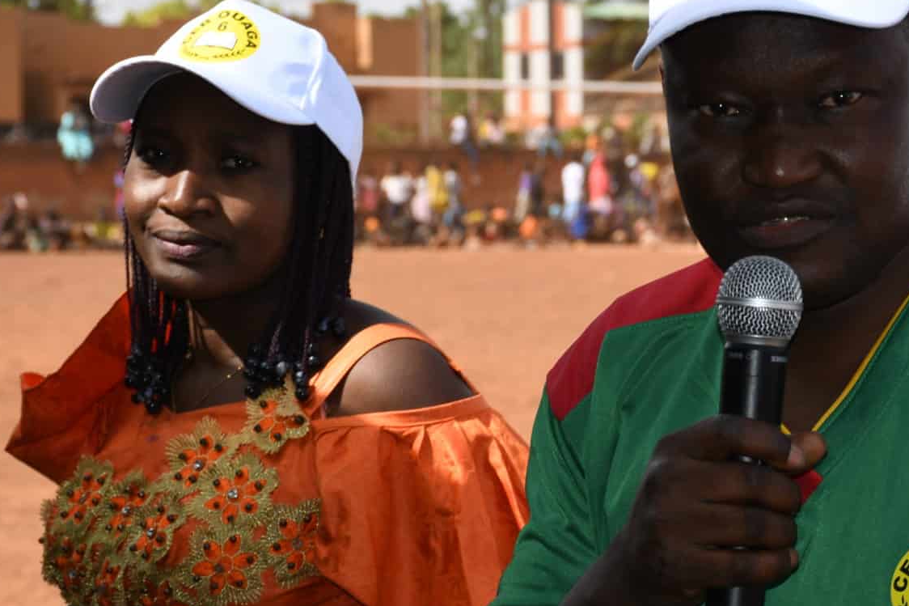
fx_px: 4140
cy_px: 364
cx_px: 765
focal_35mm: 164
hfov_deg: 12.5
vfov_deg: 8.4
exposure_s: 1/250
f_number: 8
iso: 100
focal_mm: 60
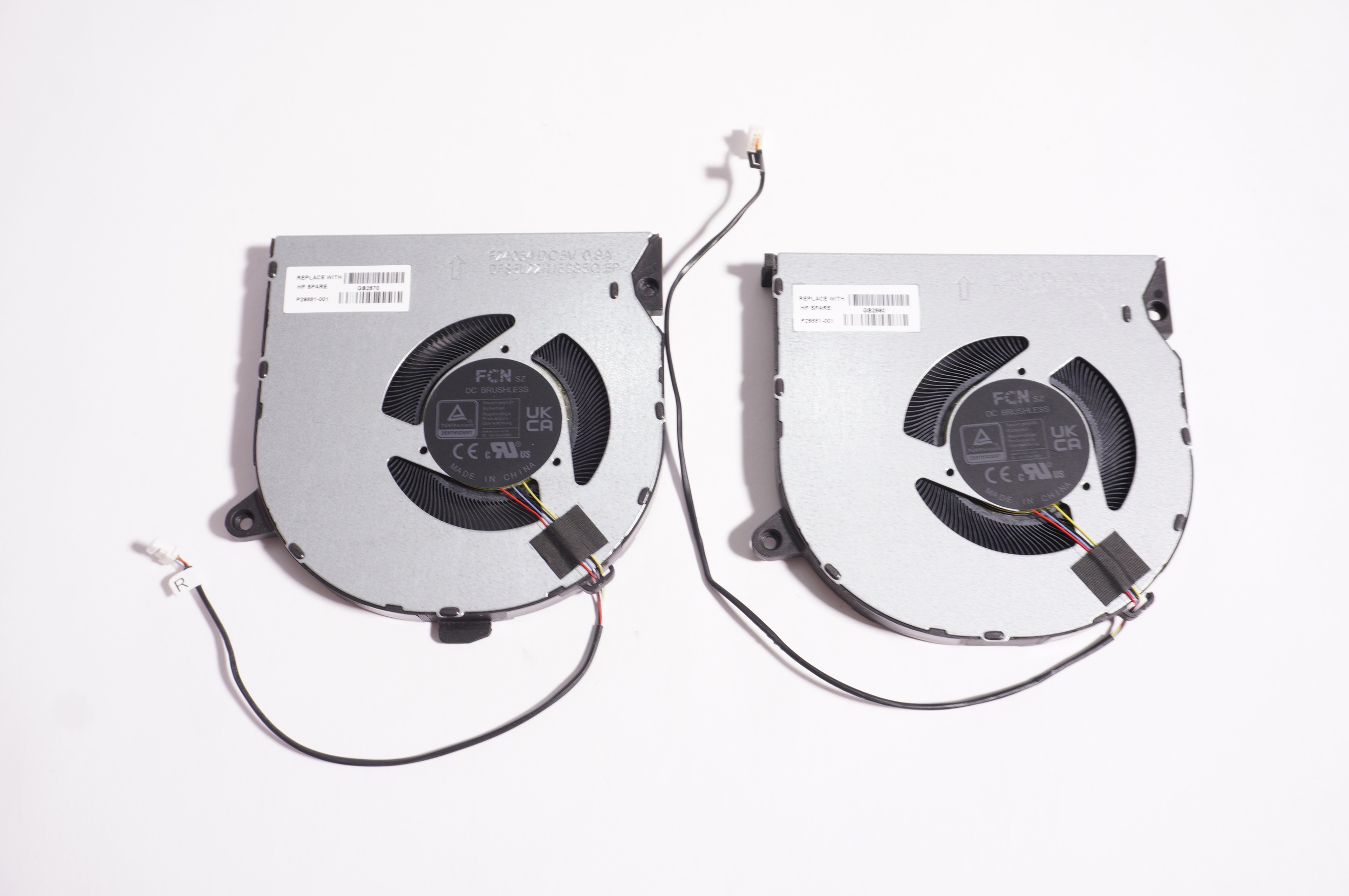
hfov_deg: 55.1
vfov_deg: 38.3
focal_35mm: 34
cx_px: 674
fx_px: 1292
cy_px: 448
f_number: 5.6
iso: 160
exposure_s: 1/13
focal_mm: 23
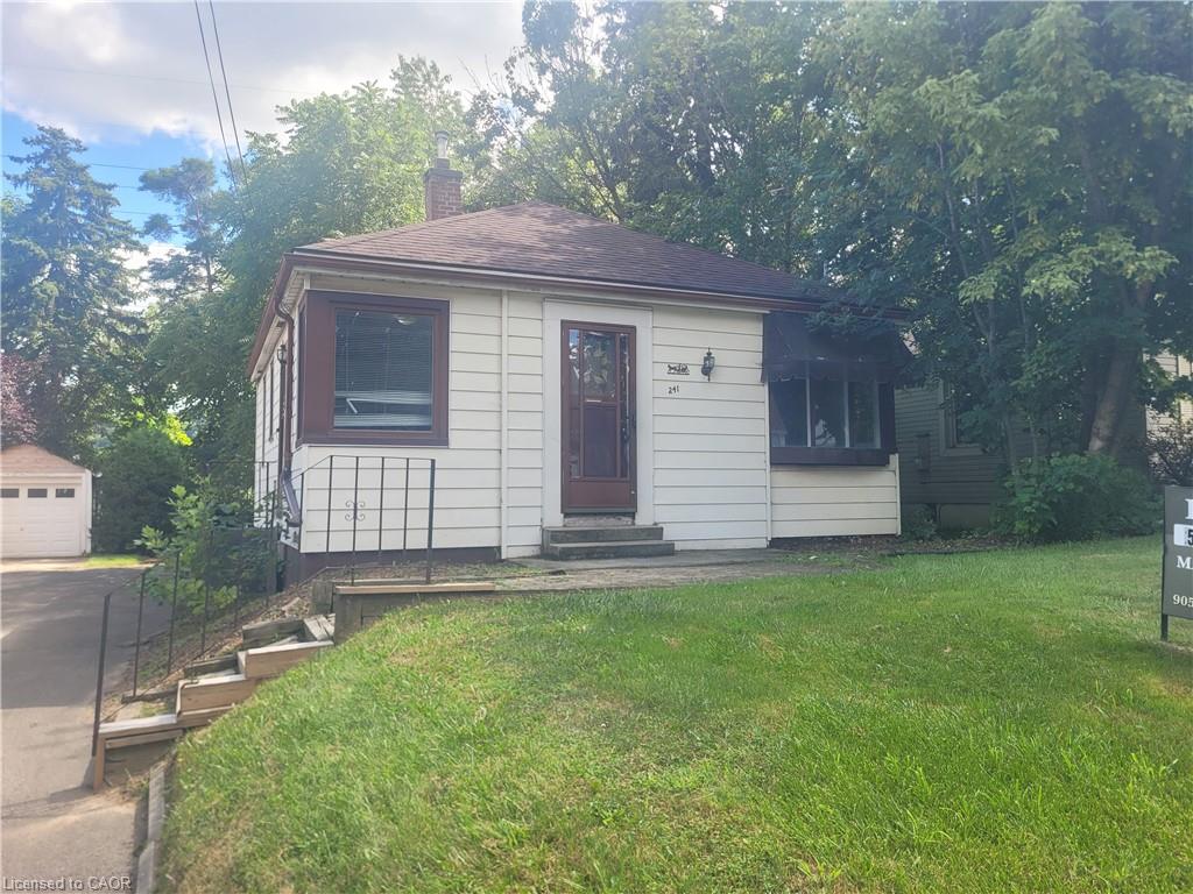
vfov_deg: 53.1
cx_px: 596
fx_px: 896
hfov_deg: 67.3
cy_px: 447
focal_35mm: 26
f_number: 1.8
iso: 40
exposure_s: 1/437
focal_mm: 5.4
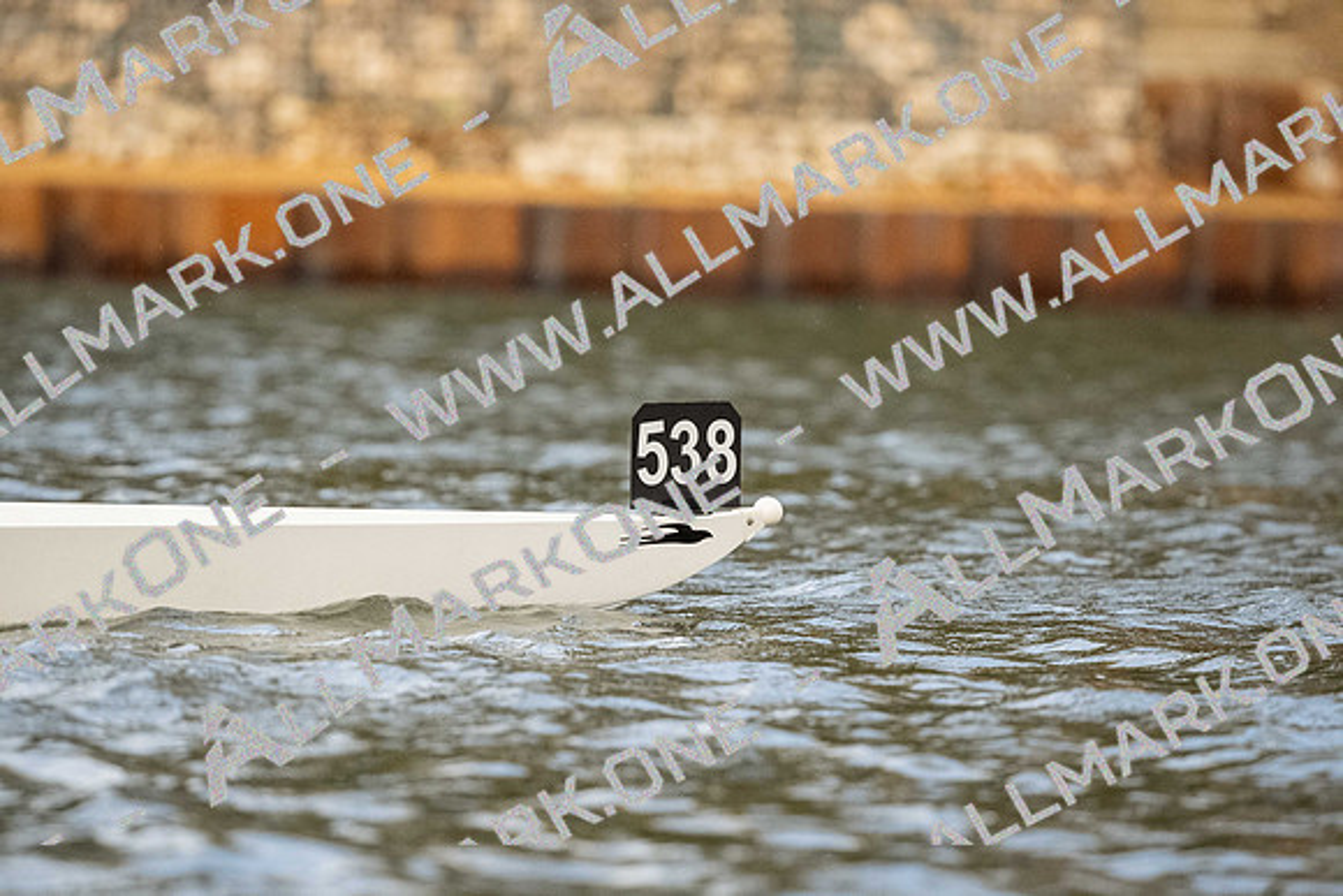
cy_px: 448
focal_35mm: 300
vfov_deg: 4.6
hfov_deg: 6.9
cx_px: 672
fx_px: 11194
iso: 3200
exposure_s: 1/2000
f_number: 5
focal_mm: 300
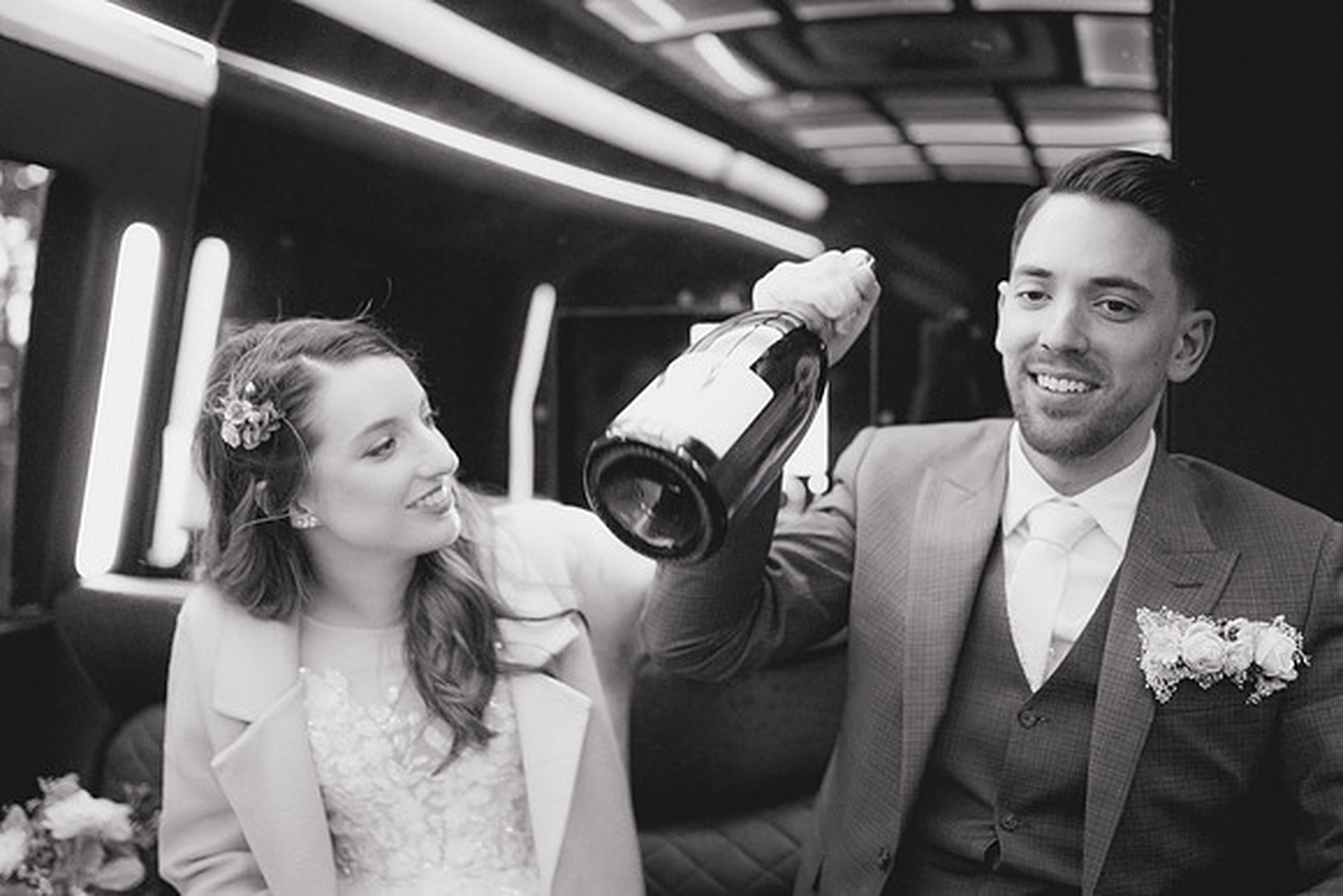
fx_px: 1356
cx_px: 672
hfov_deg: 52.7
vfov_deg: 36.6
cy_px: 448
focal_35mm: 36
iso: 4000
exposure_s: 1/320
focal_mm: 35
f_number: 1.4
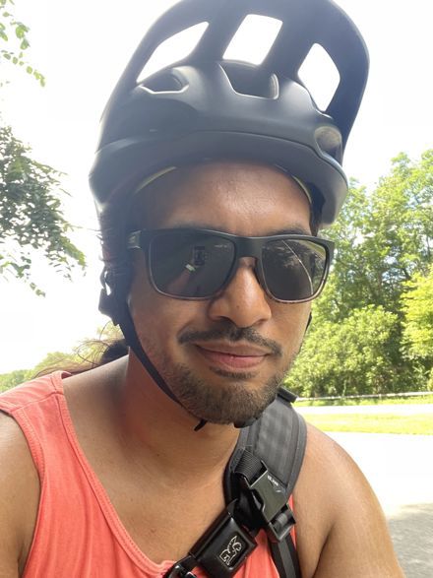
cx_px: 216
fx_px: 501
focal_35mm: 30
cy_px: 289
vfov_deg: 60.0
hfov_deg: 46.8
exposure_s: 1/121
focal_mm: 2.71
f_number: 2.2
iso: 80
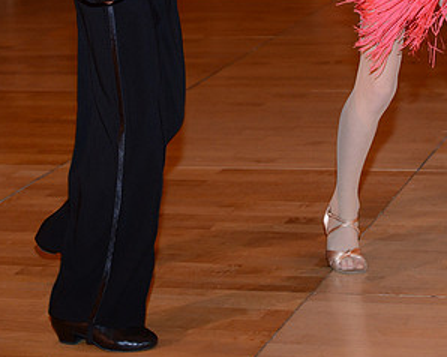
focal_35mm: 128
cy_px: -52
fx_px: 1692
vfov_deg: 11.8
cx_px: 284
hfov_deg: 15.0
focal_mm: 70
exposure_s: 1/200
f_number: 5.6
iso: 1600
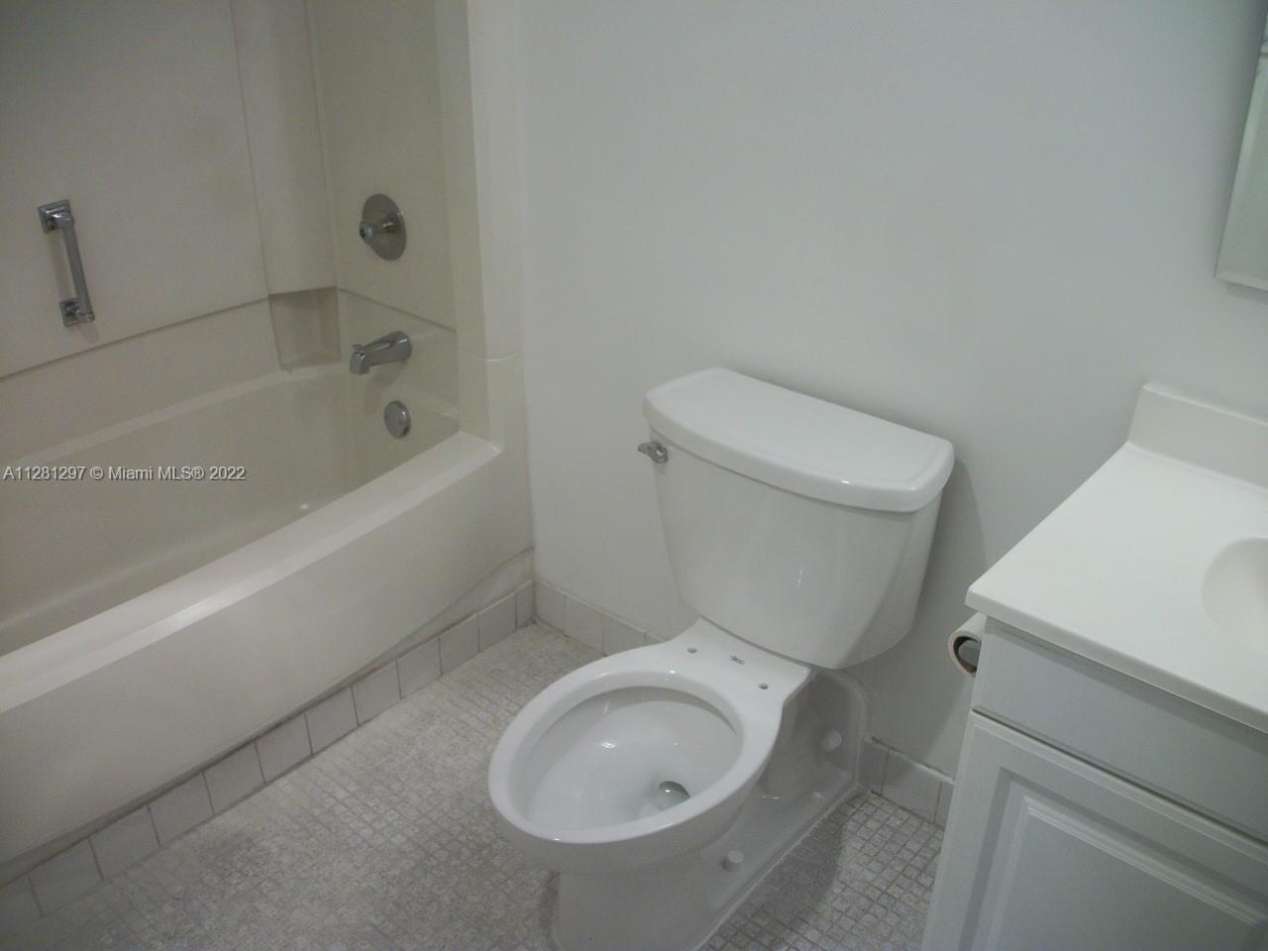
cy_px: 476
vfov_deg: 44.2
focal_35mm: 32
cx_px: 634
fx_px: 1172
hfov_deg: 56.8
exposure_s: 1/40
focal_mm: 5.7
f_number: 2.9
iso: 80
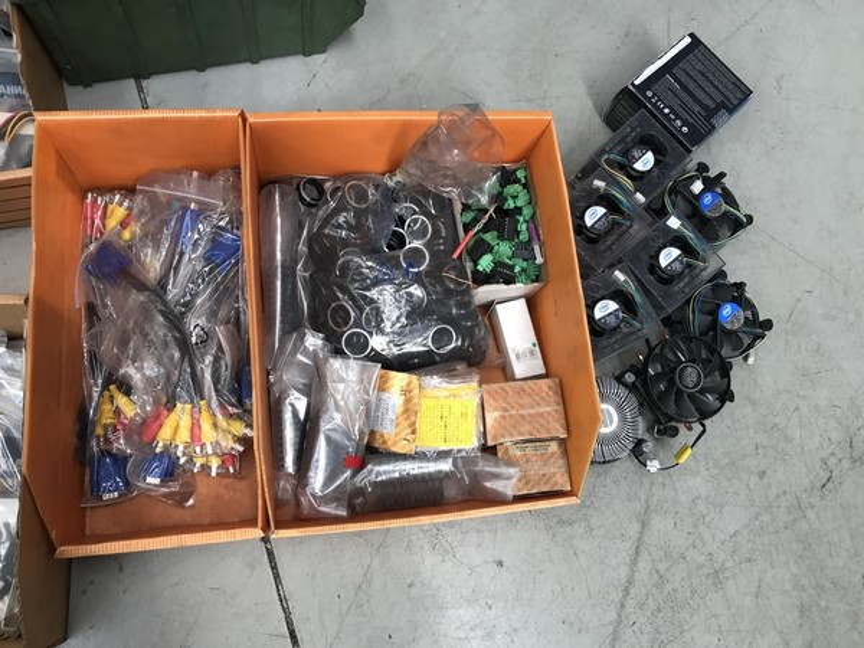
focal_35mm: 28
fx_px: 699
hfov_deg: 63.4
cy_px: 324
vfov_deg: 49.7
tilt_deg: -76.1
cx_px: 432
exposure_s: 1/100
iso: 32
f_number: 1.8
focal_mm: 3.99
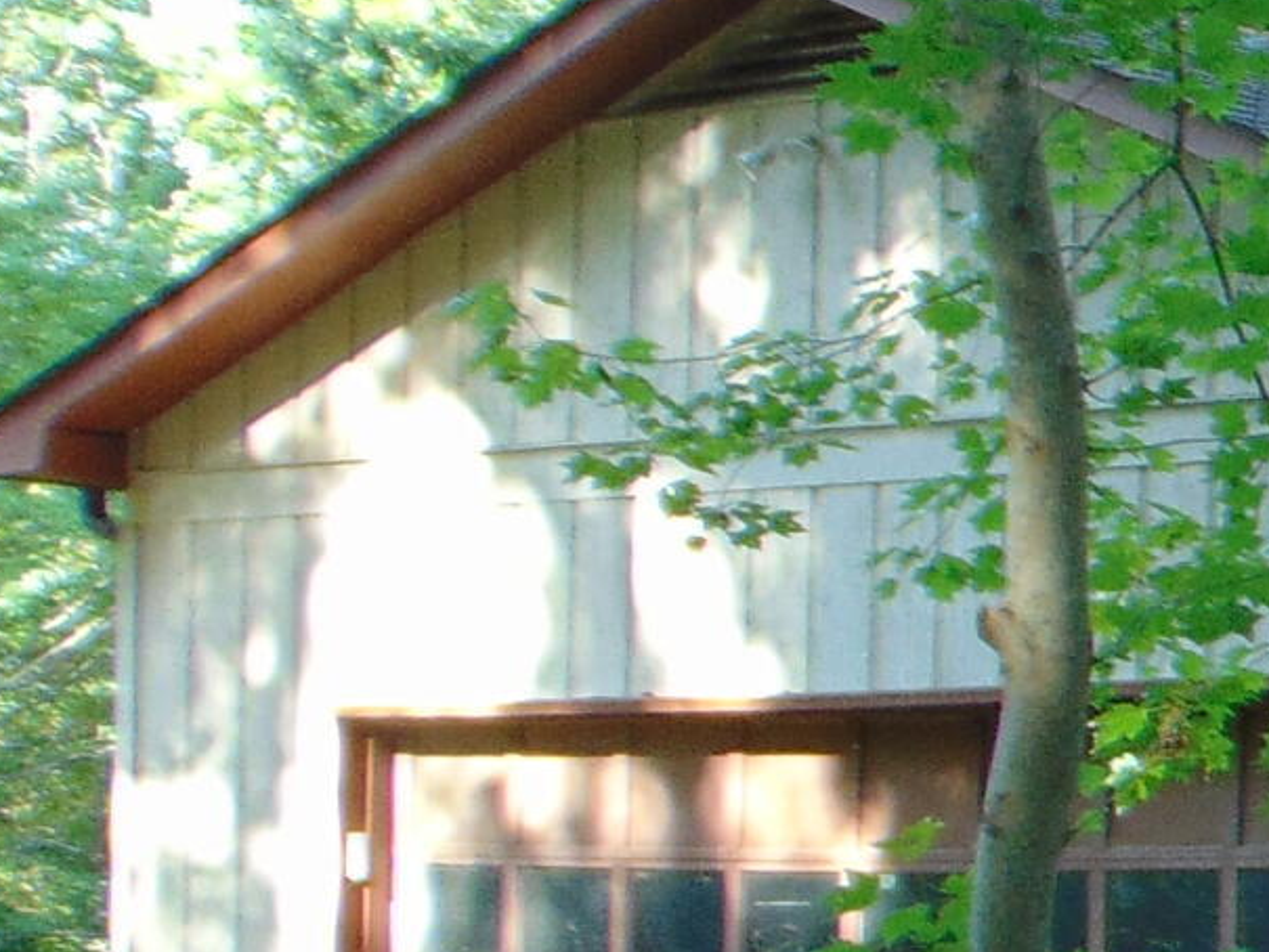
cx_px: 2647
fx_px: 4547
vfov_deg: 11.9
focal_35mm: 124
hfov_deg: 13.3
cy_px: 851
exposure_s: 1/50
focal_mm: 4.5
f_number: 3
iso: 80
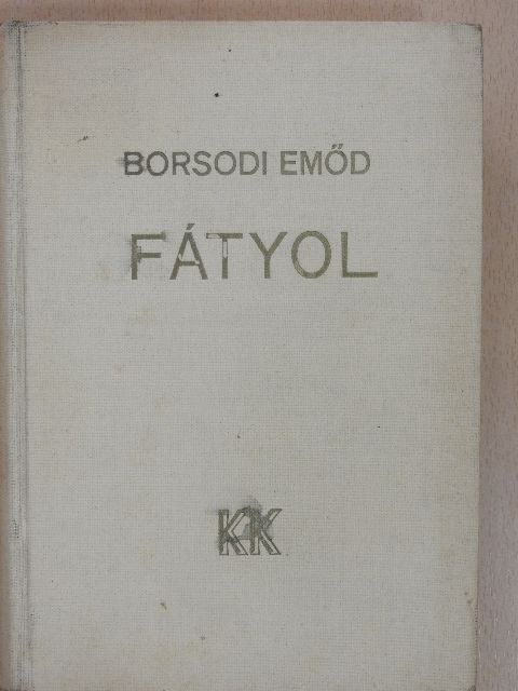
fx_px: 1197
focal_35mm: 60
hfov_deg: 24.4
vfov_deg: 32.2
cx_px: 259
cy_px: 346
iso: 400
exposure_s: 1/30
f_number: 4.8
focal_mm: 10.7
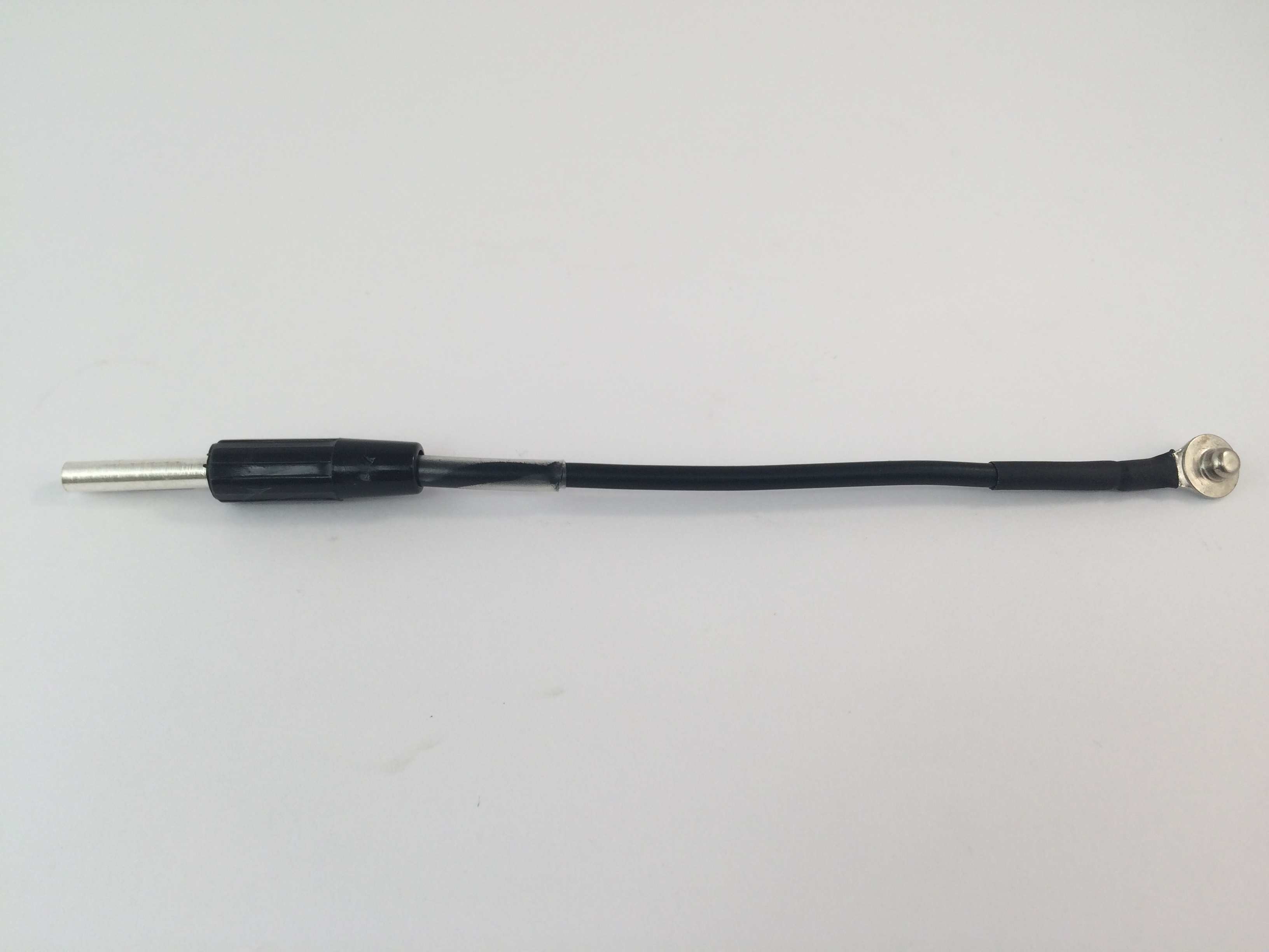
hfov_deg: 61.7
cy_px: 476
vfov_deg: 48.2
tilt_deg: -52.6
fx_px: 1063
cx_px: 634
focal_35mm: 29
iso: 32
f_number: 2.2
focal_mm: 4.15
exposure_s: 1/125
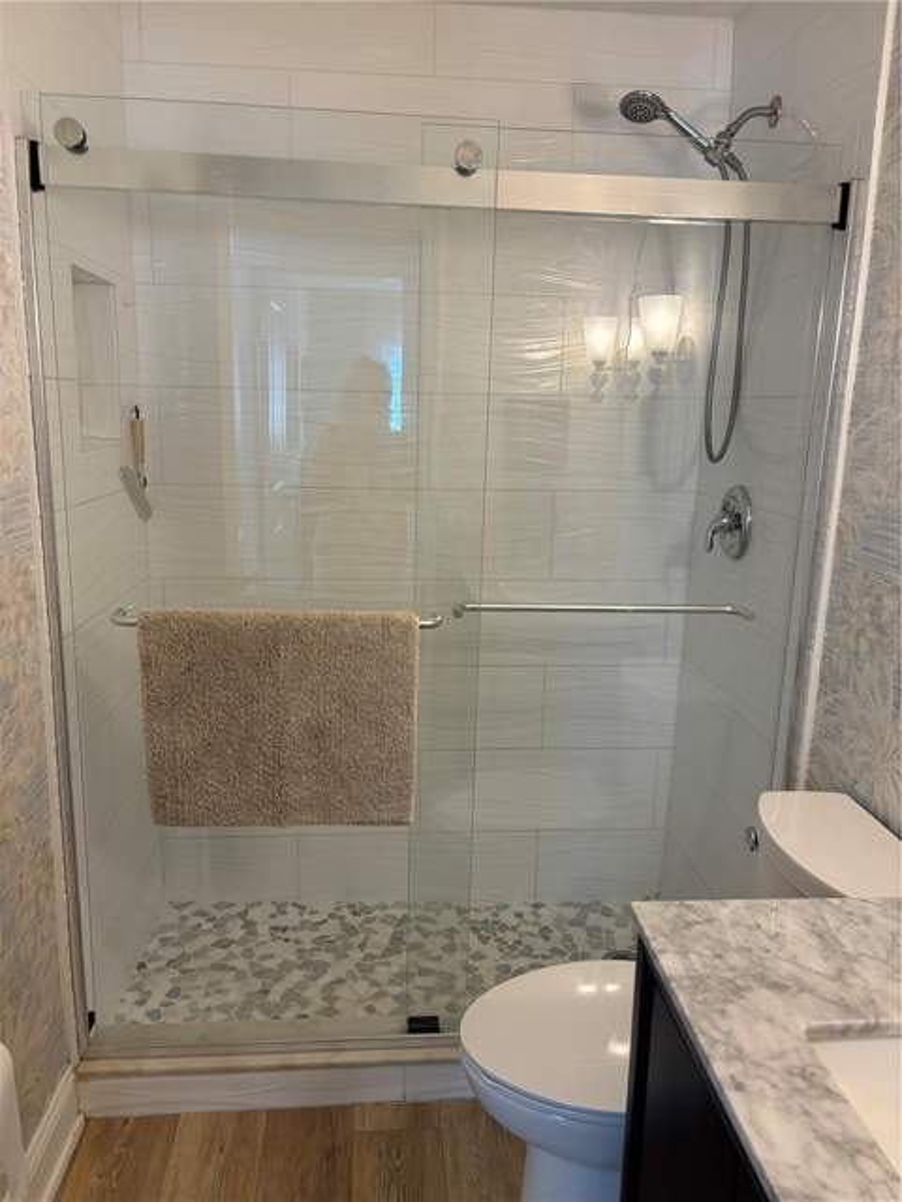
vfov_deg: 67.3
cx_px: 451
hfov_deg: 53.1
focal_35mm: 26
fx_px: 903
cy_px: 601
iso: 160
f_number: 1.6
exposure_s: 1/60
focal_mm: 5.96
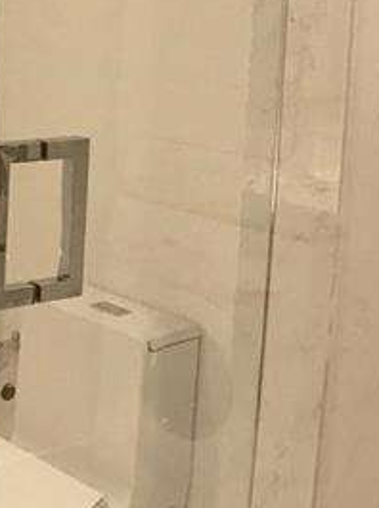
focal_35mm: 127
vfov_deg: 15.4
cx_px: -205
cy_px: 63
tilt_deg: -4.4
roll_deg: -1.7
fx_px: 1858
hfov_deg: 11.2
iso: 25
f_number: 1.8
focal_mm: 3.99
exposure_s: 1/30
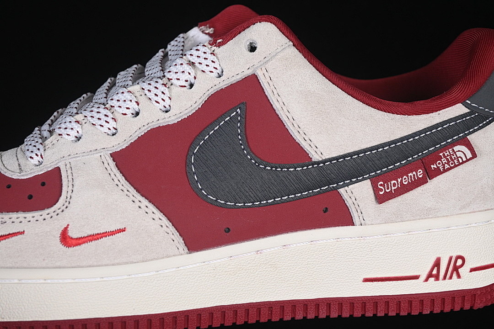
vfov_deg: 18.2
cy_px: 164
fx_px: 1029
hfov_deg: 27.0
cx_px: 247
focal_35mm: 75
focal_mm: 50
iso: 160
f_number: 7.1
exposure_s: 1/80
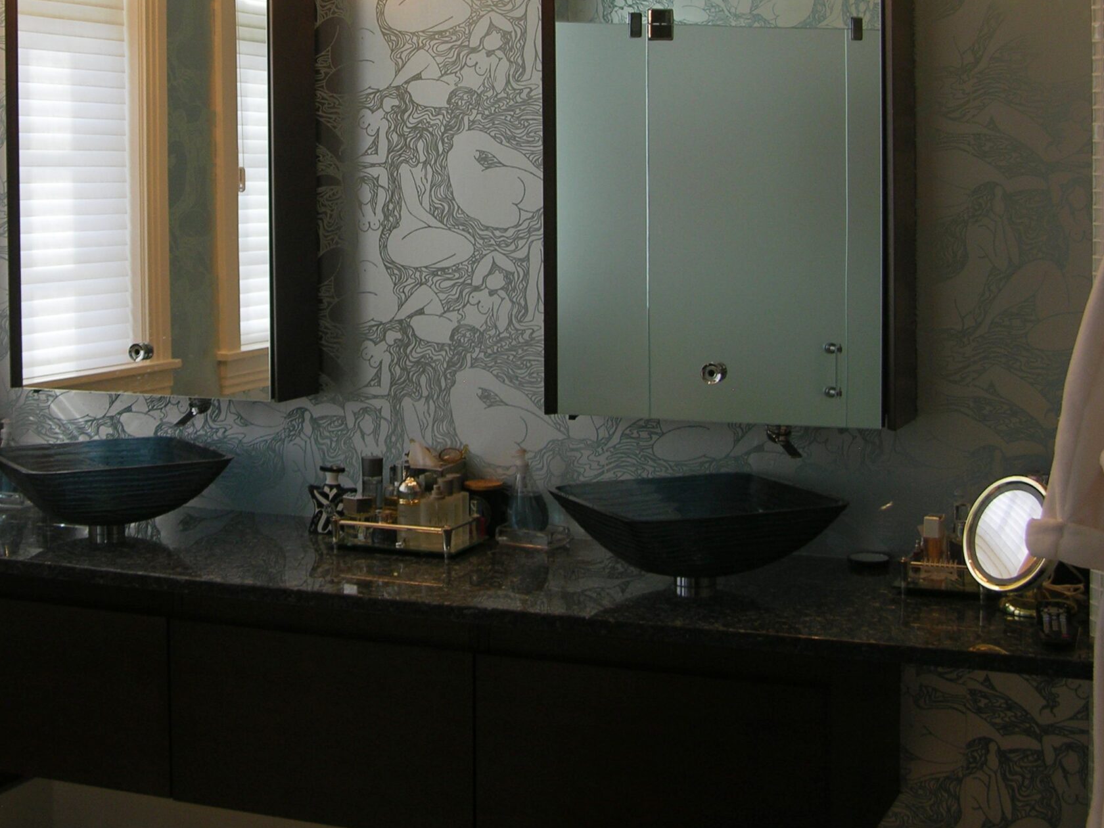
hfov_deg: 30.0
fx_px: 2041
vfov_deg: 22.7
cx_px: 357
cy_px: 219
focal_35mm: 64
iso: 50
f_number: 2.9
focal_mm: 10.7
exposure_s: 1/38.4
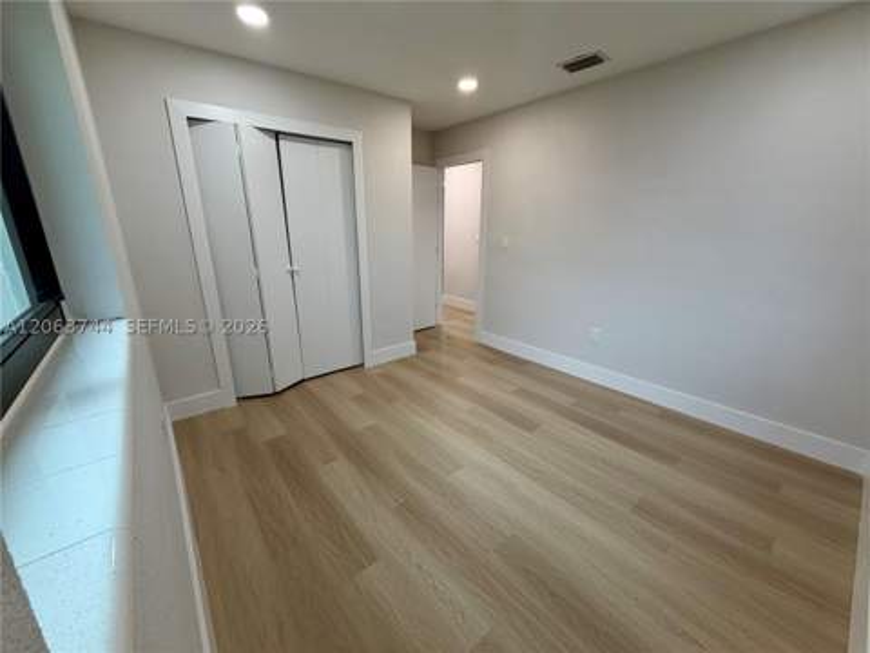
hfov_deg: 102.1
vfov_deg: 85.7
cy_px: 326
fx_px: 352
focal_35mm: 14
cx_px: 435
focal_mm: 2.22
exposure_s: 1/120
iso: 160
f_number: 2.2
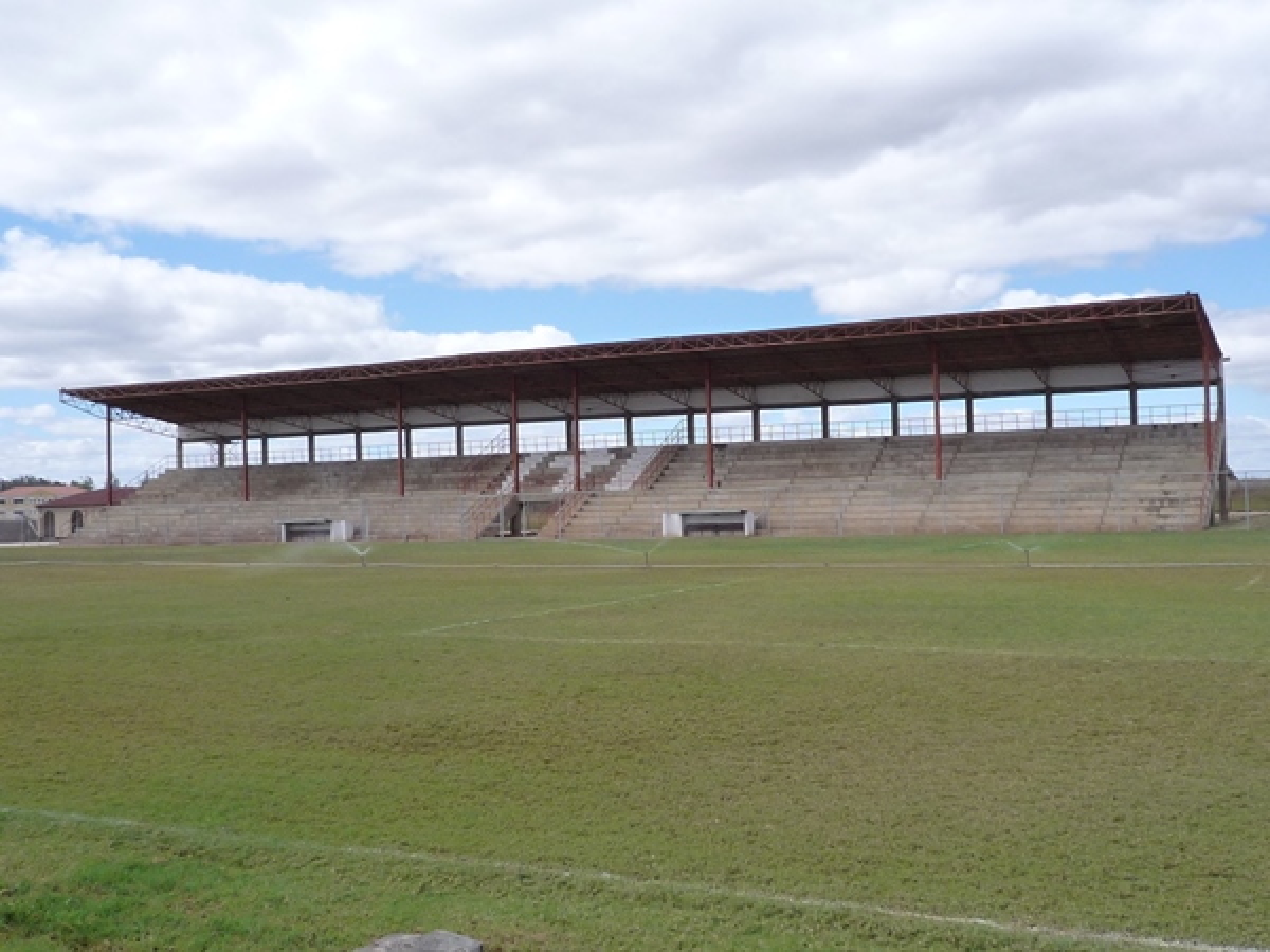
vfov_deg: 38.7
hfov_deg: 50.1
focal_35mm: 37
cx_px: 635
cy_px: 476
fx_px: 1357
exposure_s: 1/800
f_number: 4
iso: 160
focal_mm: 4.5
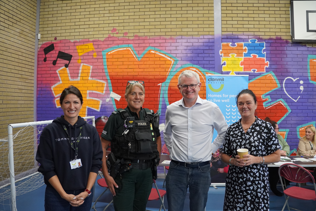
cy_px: 106
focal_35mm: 28
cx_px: 161
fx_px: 246
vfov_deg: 46.4
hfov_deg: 65.5
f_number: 4
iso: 2000
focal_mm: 18
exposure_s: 1/160
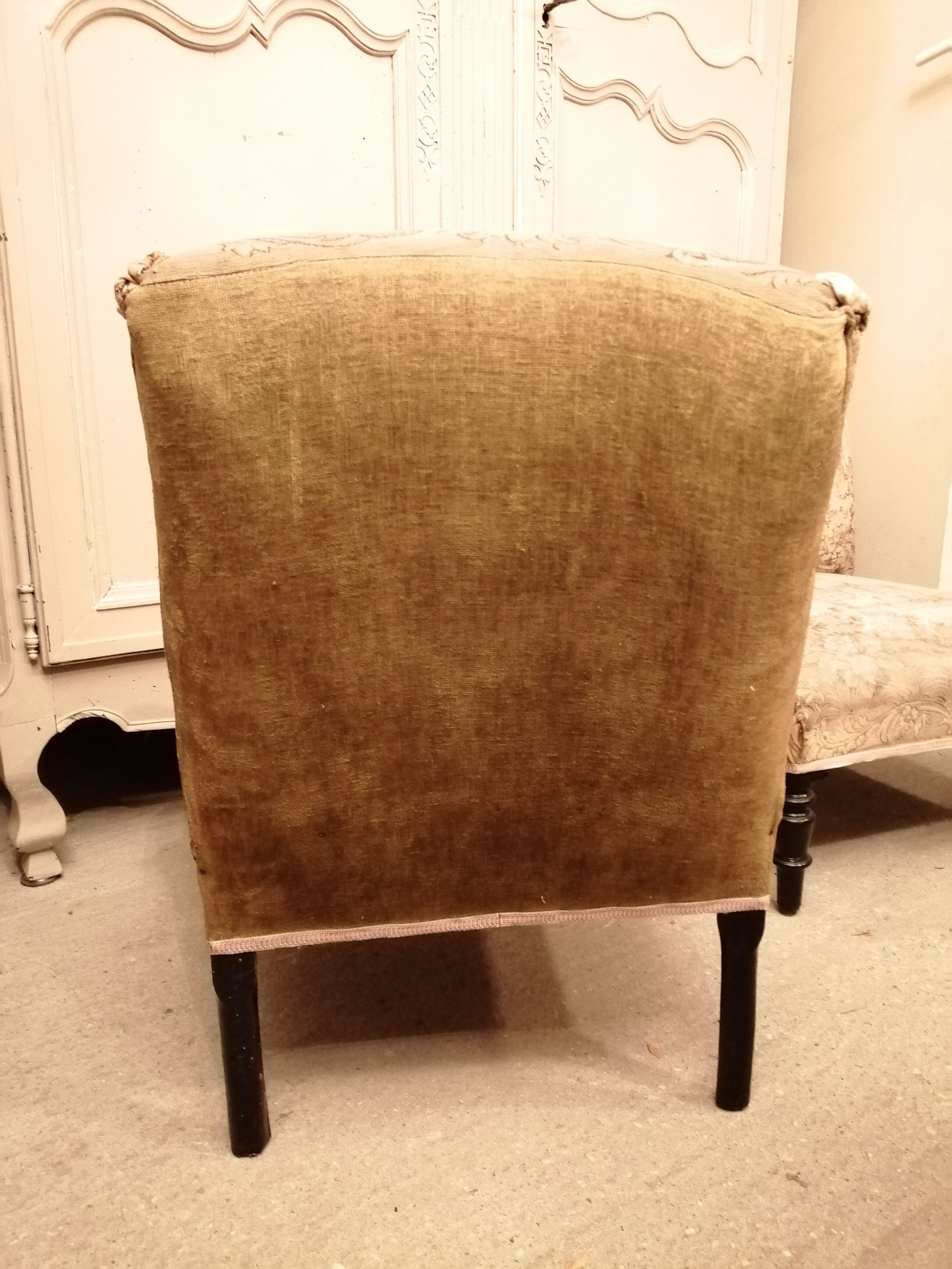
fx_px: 953
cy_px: 634
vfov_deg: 67.3
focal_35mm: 26
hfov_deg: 53.1
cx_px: 476
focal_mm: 3.62
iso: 1000
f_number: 1.8
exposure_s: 1/12.5
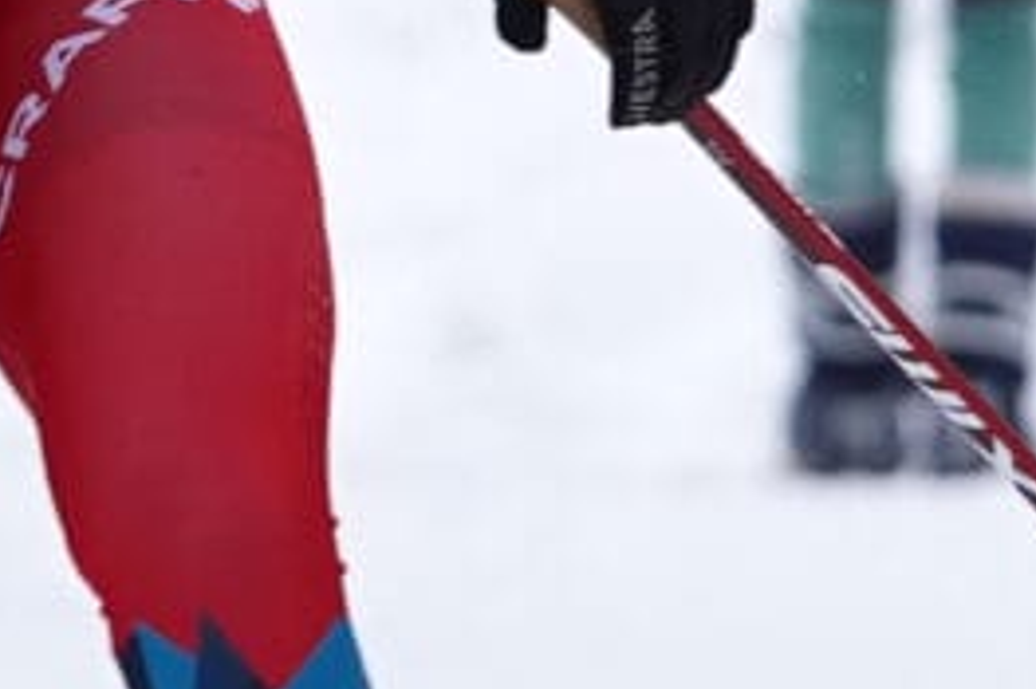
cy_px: -285
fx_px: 12424
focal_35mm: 432
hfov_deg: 4.8
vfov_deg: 3.2
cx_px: 51
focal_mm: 111
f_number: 4
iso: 320
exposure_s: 1/250
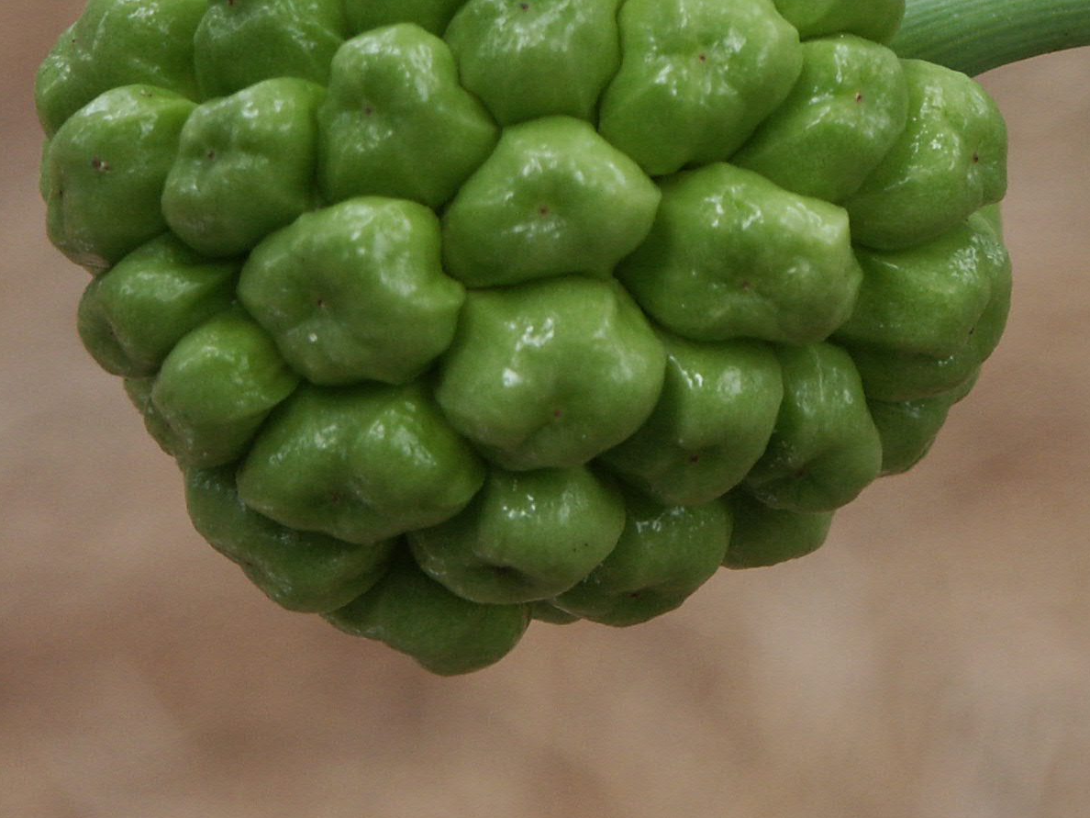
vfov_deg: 3.8
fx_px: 12217
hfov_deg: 5.1
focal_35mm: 388
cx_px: 1169
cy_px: 102
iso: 100
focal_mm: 45.6
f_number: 4.5
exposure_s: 1/250
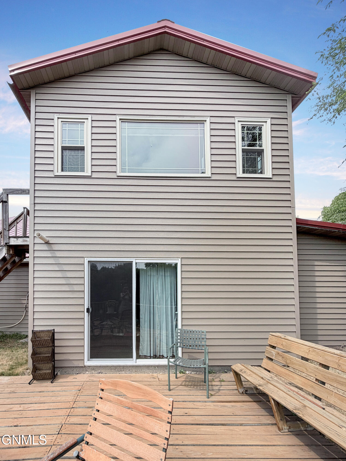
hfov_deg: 85.7
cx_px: 173
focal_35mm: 14
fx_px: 187
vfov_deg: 102.1
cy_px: 230
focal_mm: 2.22
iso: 32
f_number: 2.2
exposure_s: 1/750
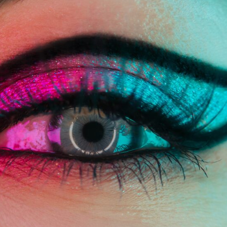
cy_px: 112
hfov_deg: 10.4
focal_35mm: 168
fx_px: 1246
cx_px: 72
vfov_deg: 10.4
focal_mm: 90
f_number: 5
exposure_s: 1/160
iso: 640
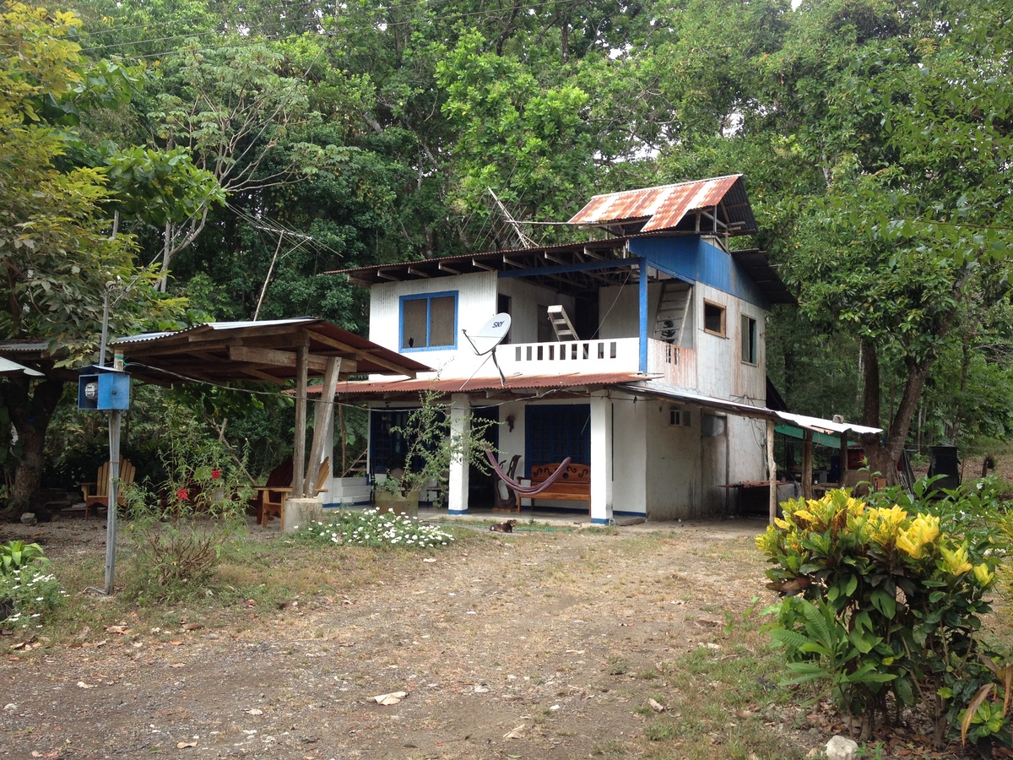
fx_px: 1024
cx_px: 506
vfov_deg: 40.7
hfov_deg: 52.6
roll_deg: -0.6
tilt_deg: +0.5
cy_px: 380
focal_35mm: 35
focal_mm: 4.28
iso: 50
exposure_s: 1/235
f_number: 2.4
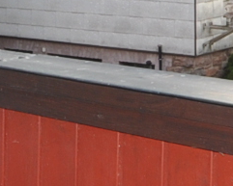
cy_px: -52
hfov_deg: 15.3
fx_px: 862
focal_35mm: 125
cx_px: 34
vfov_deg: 12.0
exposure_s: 1/125
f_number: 5.6
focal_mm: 10
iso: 200
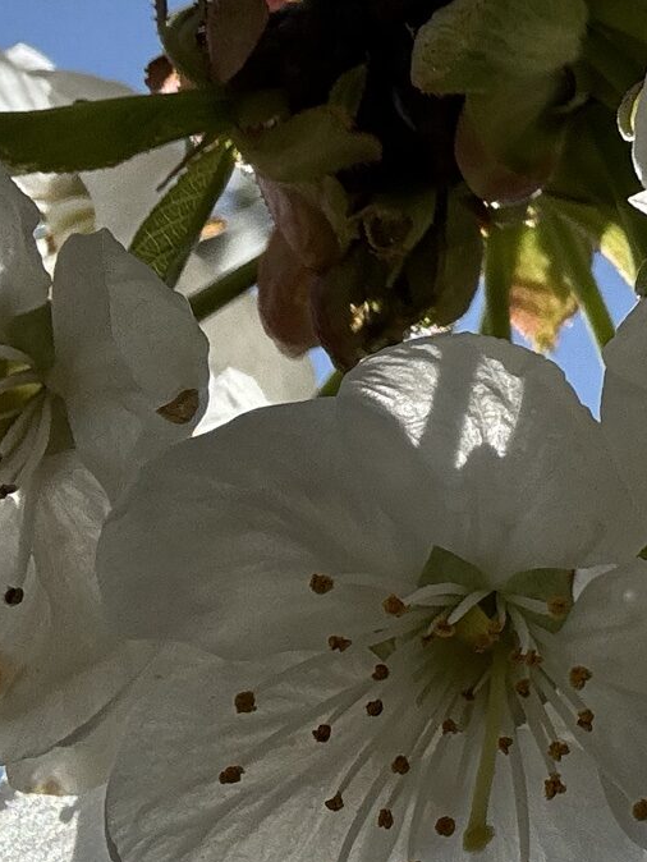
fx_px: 2217
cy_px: -12
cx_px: 891
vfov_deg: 21.2
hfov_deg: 15.6
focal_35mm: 89
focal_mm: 2.69
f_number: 1.9
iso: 25
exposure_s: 1/3155
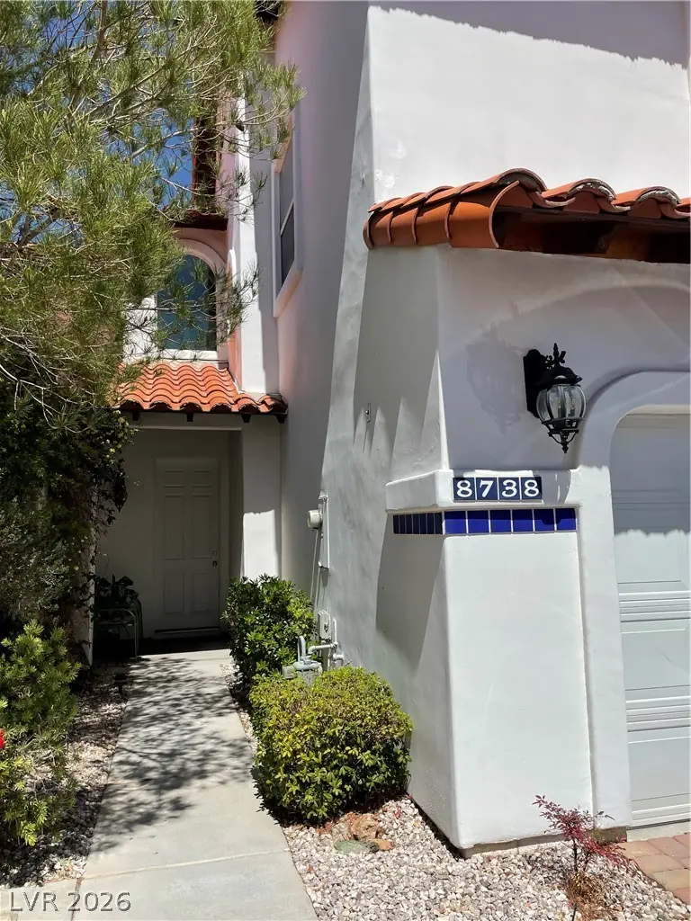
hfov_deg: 53.1
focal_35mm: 26
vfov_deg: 67.3
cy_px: 460
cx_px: 346
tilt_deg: +6.2
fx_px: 692
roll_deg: +2.0
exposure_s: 1/5814
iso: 32
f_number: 1.6
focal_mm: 4.2
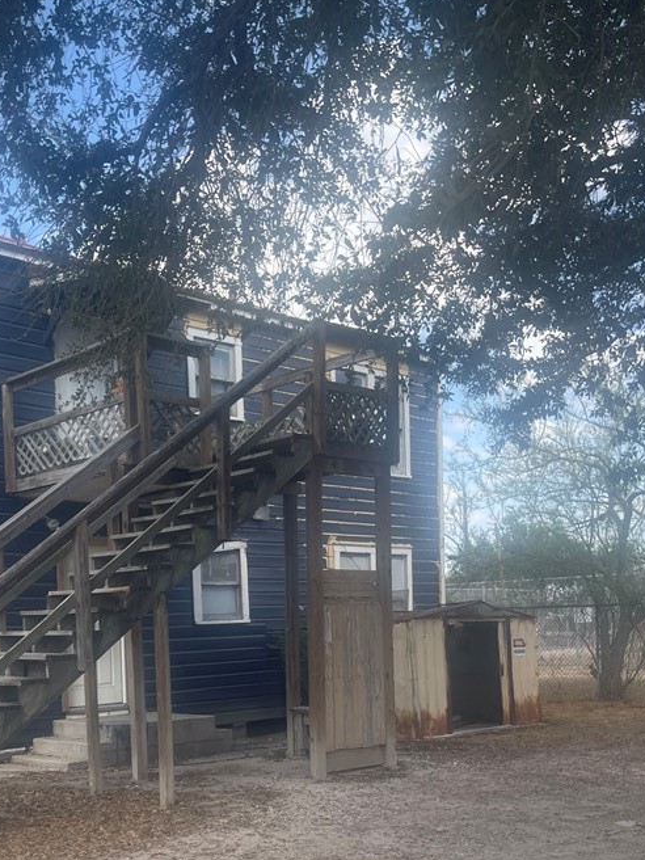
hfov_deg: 36.1
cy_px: 644
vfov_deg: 46.2
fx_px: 969
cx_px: 169
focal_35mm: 39
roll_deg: +2.5
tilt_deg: +2.1
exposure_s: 1/938
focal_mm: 5.1
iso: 32
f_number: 1.6
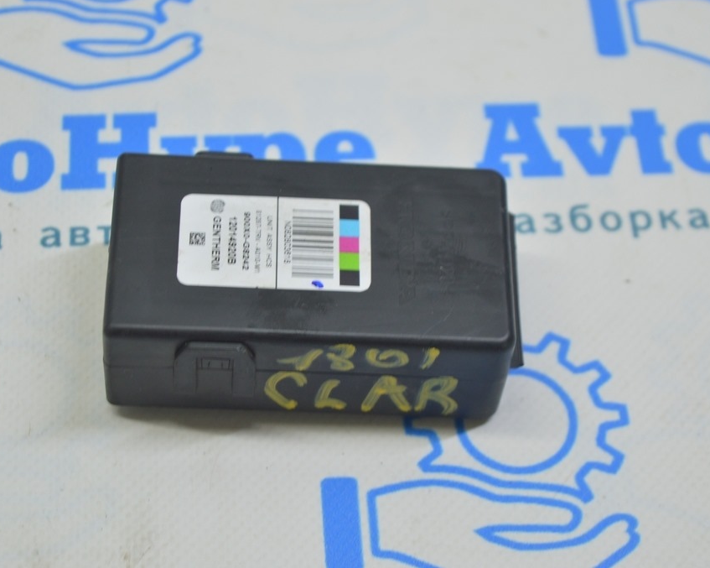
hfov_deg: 20.5
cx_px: 313
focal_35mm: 94
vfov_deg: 16.4
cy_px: 283
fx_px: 1965
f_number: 5.6
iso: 400
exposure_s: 1/25
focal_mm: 55
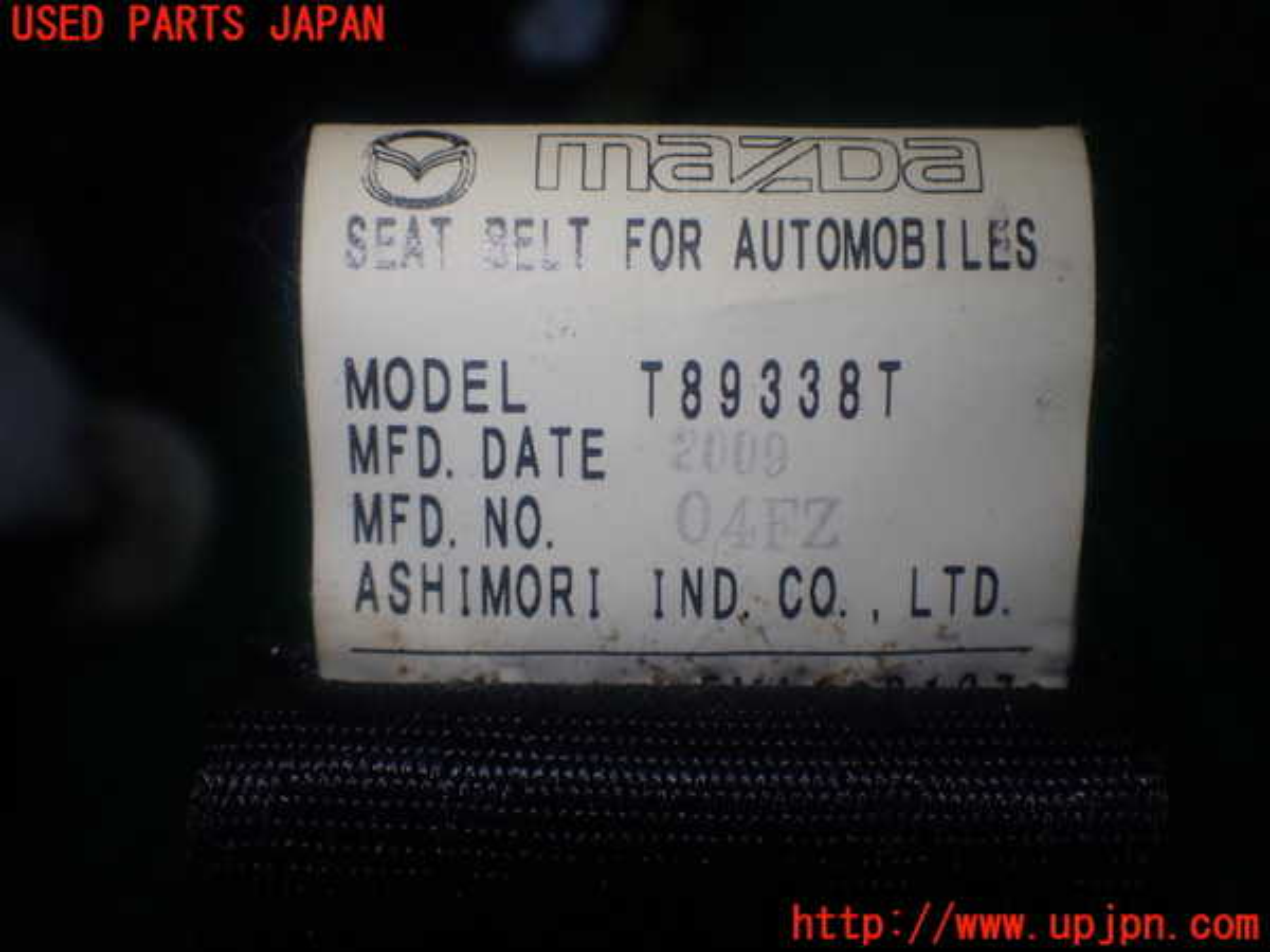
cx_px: 635
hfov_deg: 49.0
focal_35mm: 38
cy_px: 476
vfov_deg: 37.7
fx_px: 1394
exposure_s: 1/125
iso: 100
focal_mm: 6.83
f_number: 2.7
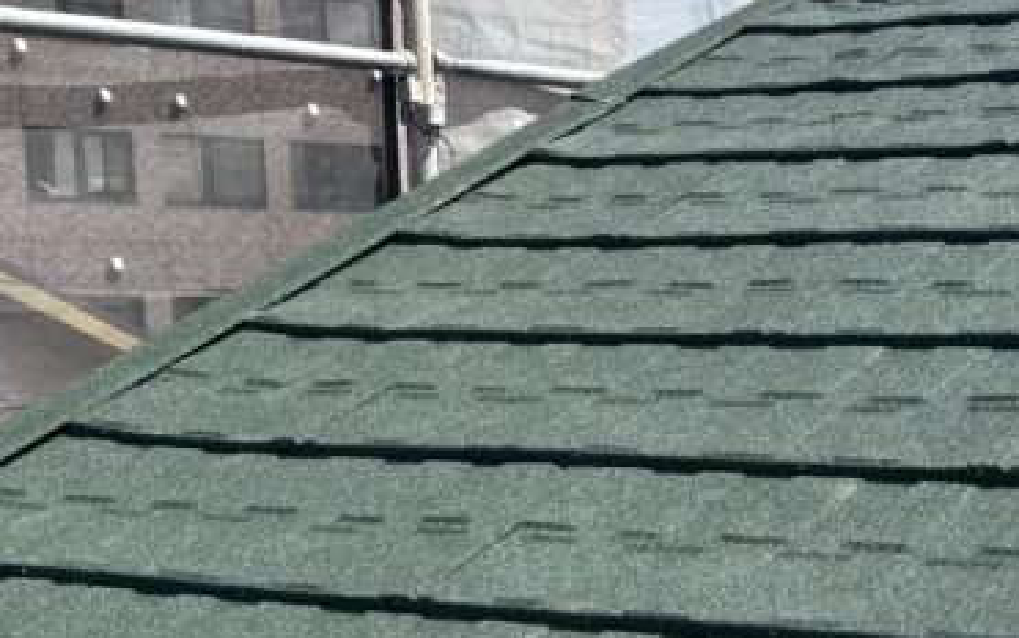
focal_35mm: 76
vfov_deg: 17.0
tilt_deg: -5.7
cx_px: 1340
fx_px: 2111
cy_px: 522
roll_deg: +1.1
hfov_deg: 23.8
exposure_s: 1/2193
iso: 50
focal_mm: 5.96
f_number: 1.6
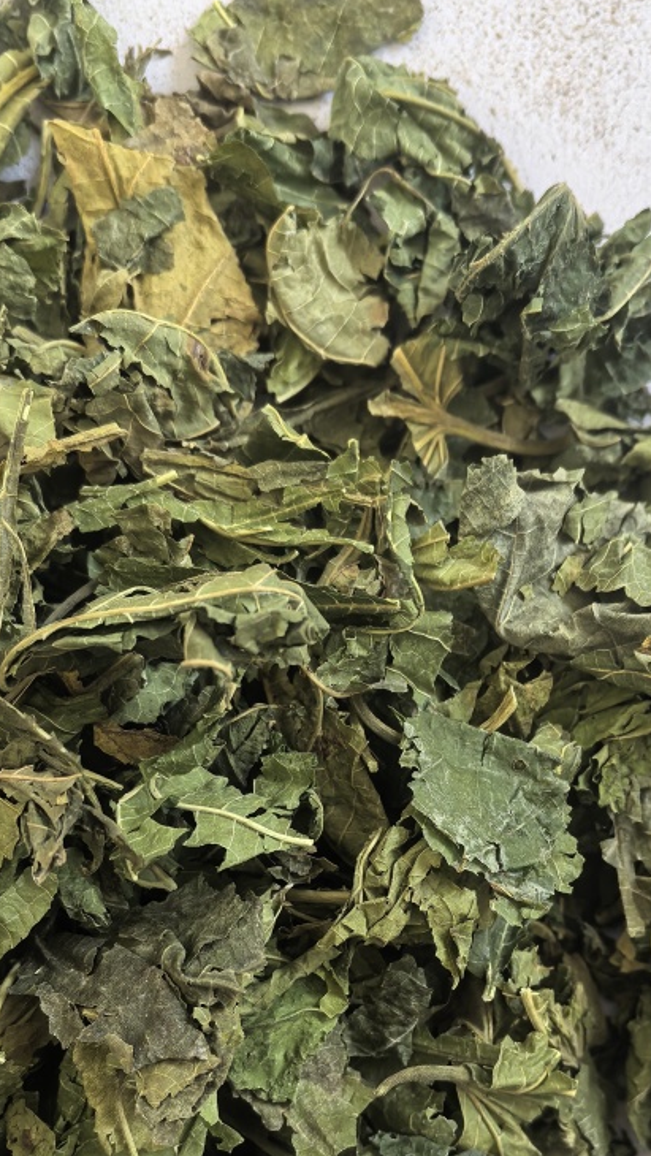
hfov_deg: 27.7
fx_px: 1319
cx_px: 361
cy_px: 769
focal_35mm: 43
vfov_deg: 46.6
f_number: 2
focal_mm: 5.75
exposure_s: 1/100
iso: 250
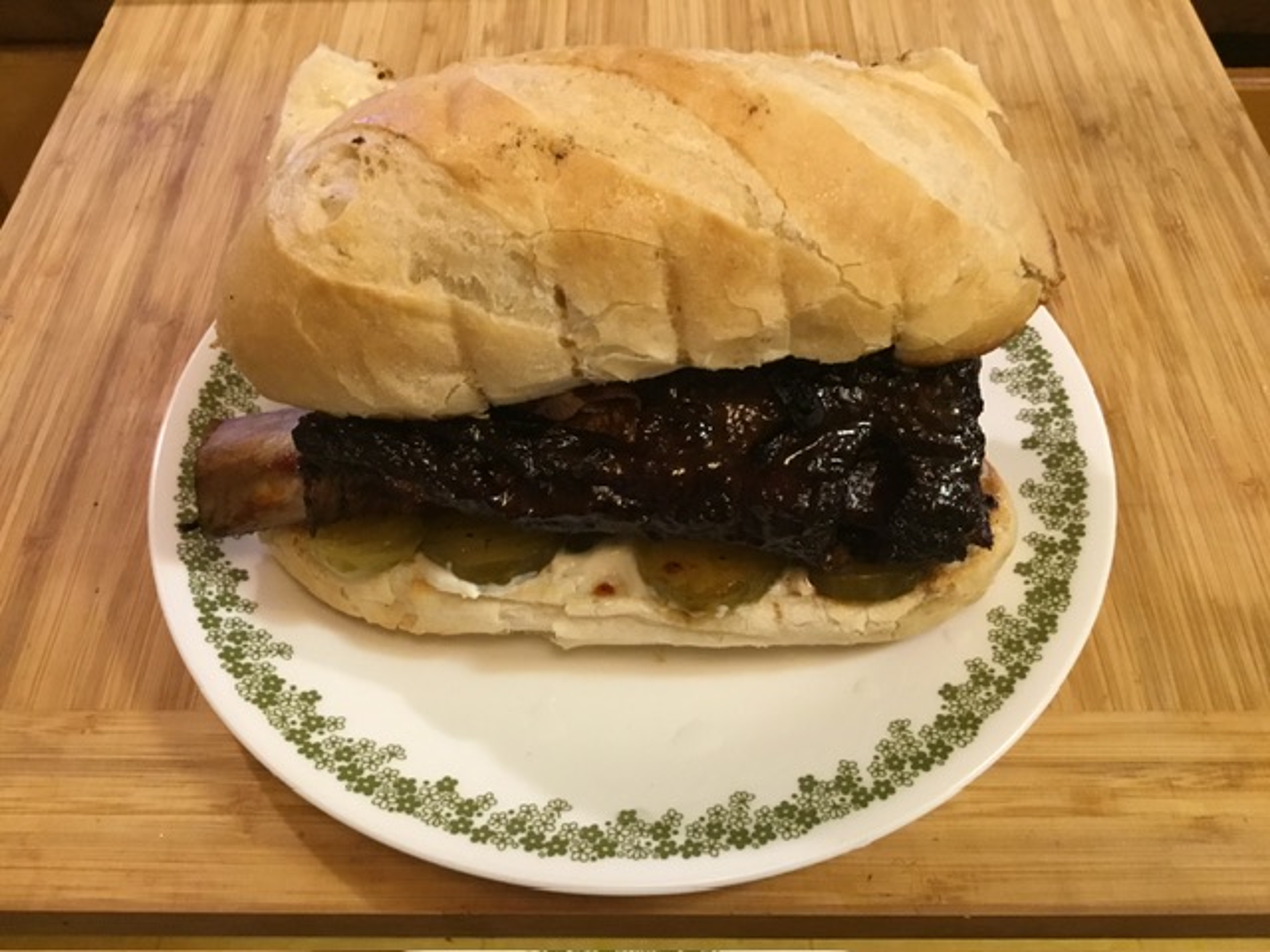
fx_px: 1137
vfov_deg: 45.4
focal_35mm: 31
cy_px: 476
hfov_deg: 58.4
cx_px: 635
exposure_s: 1/24
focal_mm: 3.3
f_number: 2.4
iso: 200
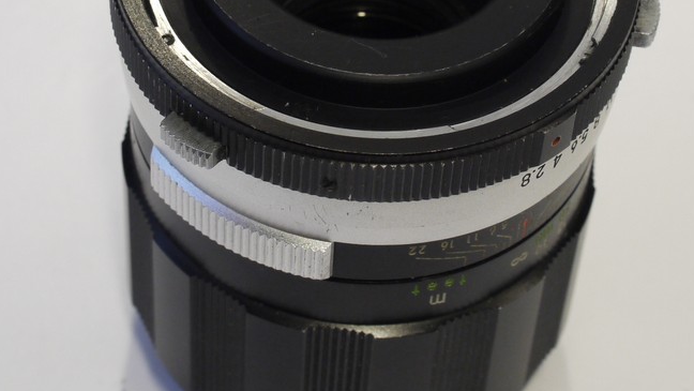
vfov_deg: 10.0
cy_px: 87
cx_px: 330
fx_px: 2227
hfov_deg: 17.7
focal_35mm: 121
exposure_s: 1/20
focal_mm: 30
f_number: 8
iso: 400
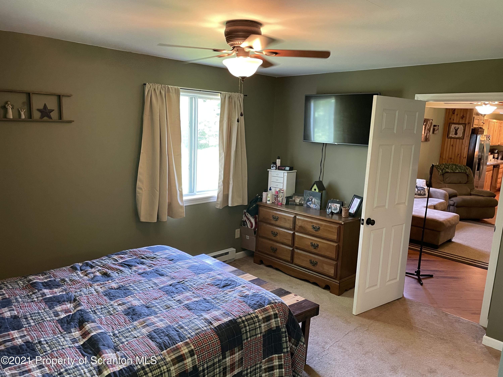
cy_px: 188
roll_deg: -2.5
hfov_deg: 67.3
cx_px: 252
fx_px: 378
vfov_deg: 53.1
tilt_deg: -10.1
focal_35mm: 26
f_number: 1.6
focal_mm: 4.2
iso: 250
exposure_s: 1/60
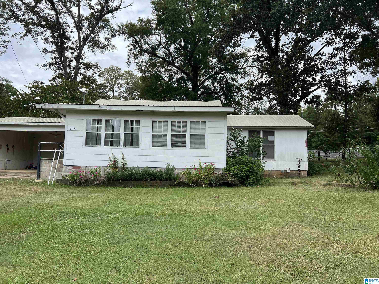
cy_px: 142
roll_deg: -1.1
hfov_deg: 67.3
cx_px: 190
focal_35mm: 26
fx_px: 285
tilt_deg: +4.4
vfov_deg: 53.1
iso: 50
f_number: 1.5
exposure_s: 1/1698
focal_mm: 5.7
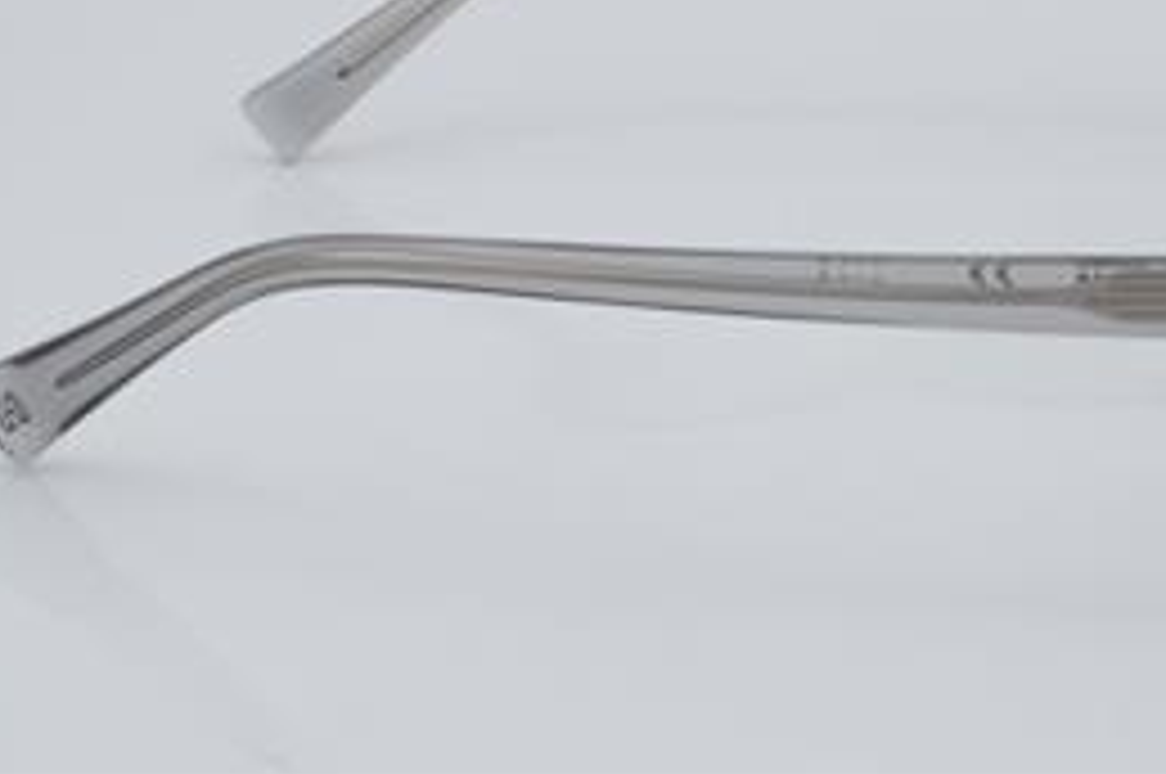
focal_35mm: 116
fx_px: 3752
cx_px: 842
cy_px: 184
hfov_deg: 17.6
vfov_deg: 11.7
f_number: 32
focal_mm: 50
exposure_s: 1/3
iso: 100
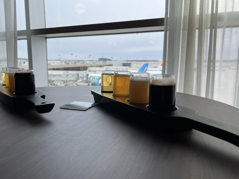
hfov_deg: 65.3
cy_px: 88
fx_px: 186
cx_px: 120
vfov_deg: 51.3
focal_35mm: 27
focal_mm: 5.7
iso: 50
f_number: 1.5
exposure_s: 1/803
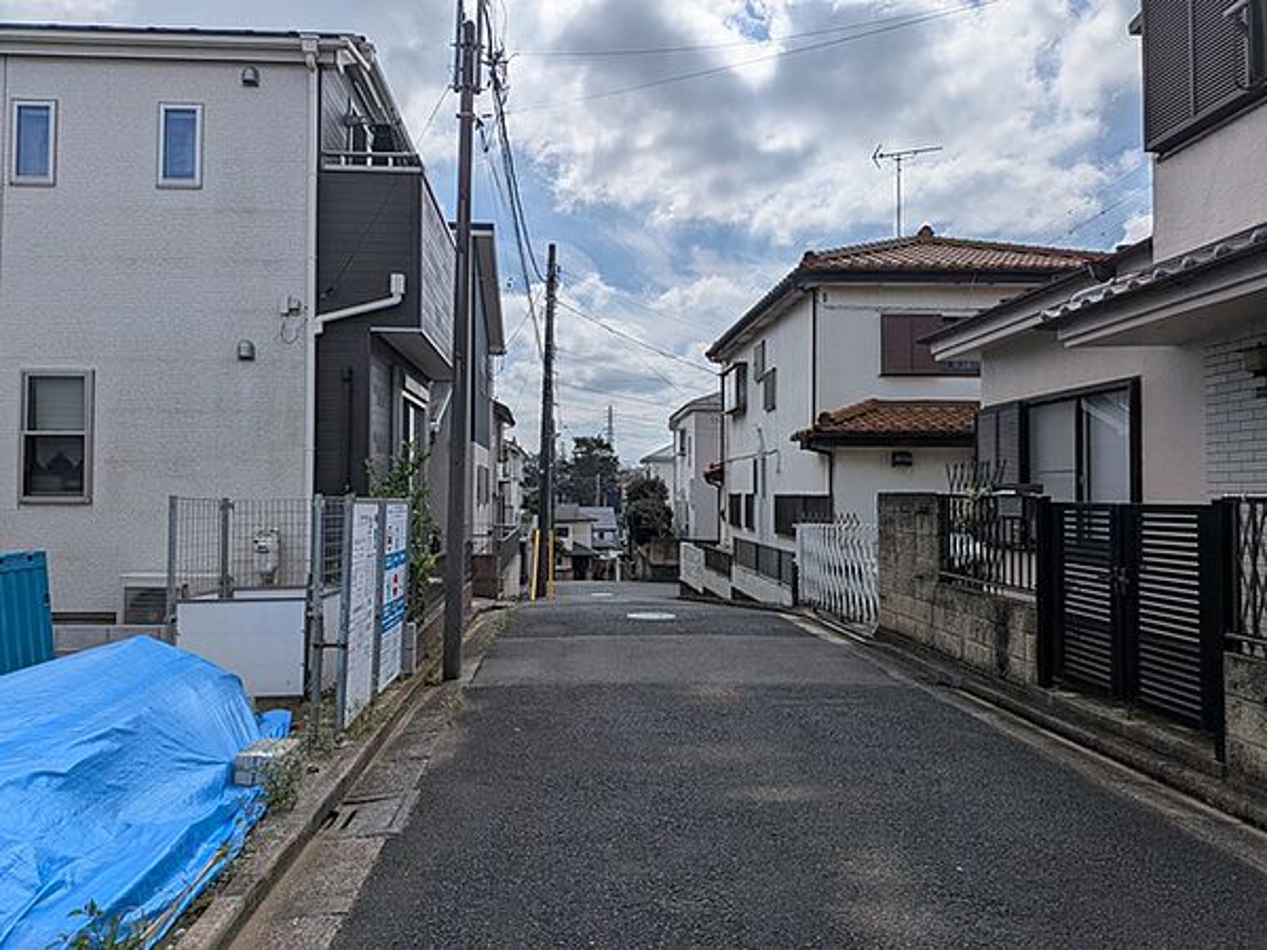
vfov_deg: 56.8
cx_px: 634
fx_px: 878
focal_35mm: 24
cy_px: 475
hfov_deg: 71.6
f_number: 1.7
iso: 28
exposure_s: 1/5025
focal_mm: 4.53
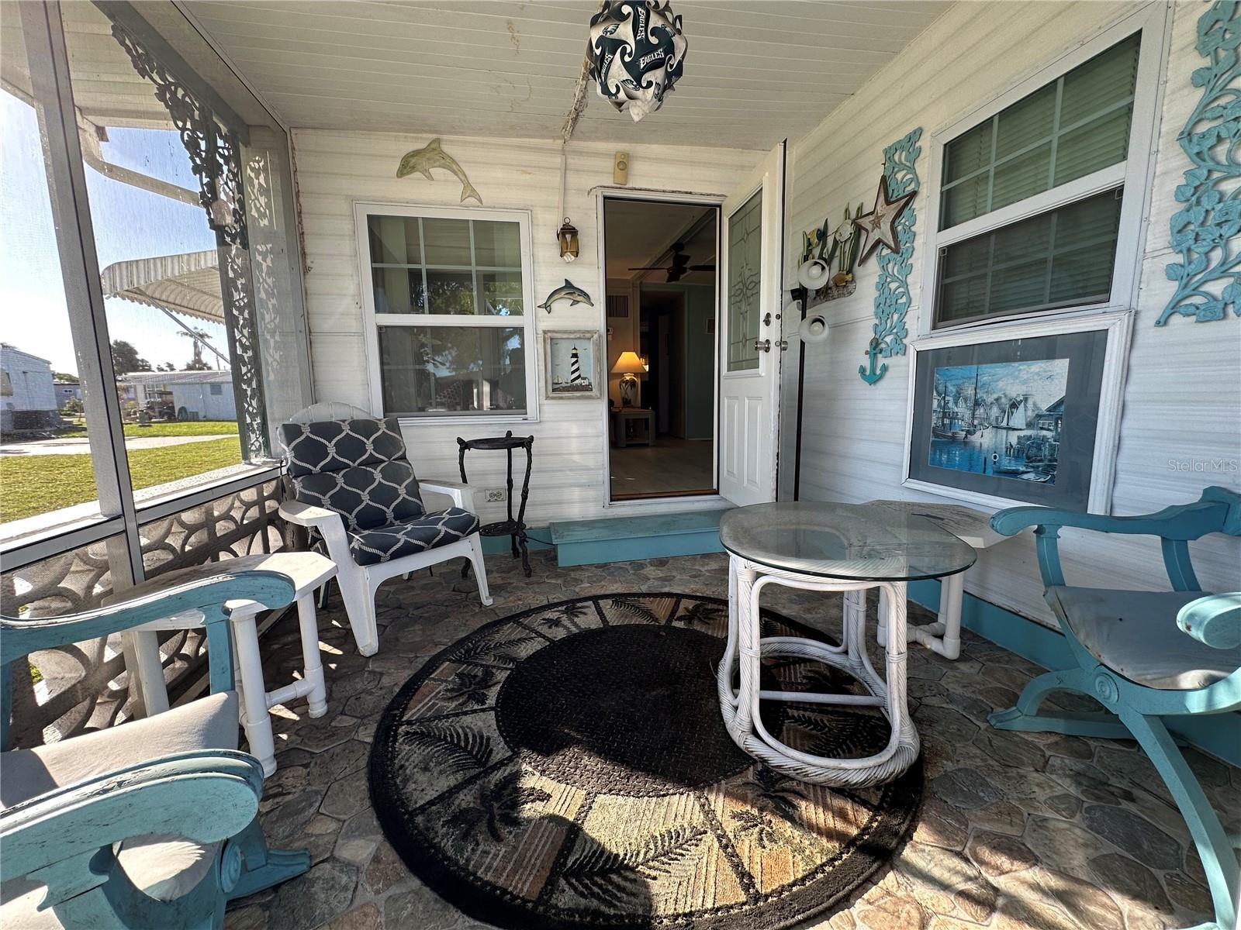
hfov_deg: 102.1
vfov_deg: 85.7
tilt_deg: -8.2
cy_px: 465
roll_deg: +0.7
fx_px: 502
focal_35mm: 14
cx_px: 620
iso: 40
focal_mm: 2.22
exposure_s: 1/162
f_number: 2.2
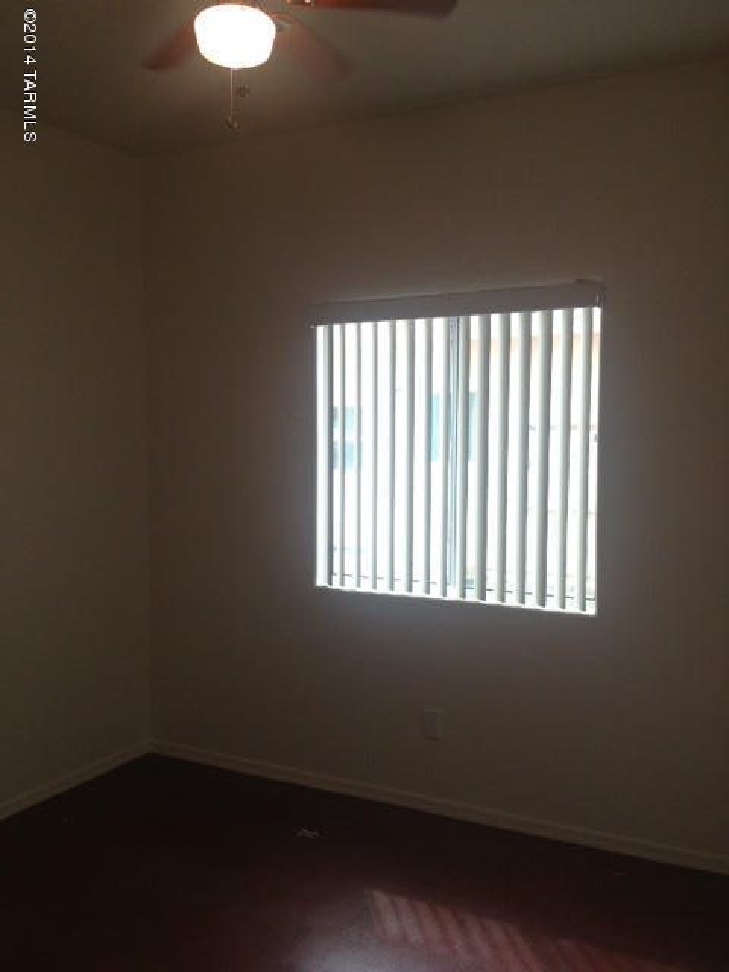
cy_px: 486
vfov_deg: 52.6
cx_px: 364
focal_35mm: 35
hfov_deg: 40.7
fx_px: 983
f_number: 2.4
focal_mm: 4.28
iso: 80
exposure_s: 1/120
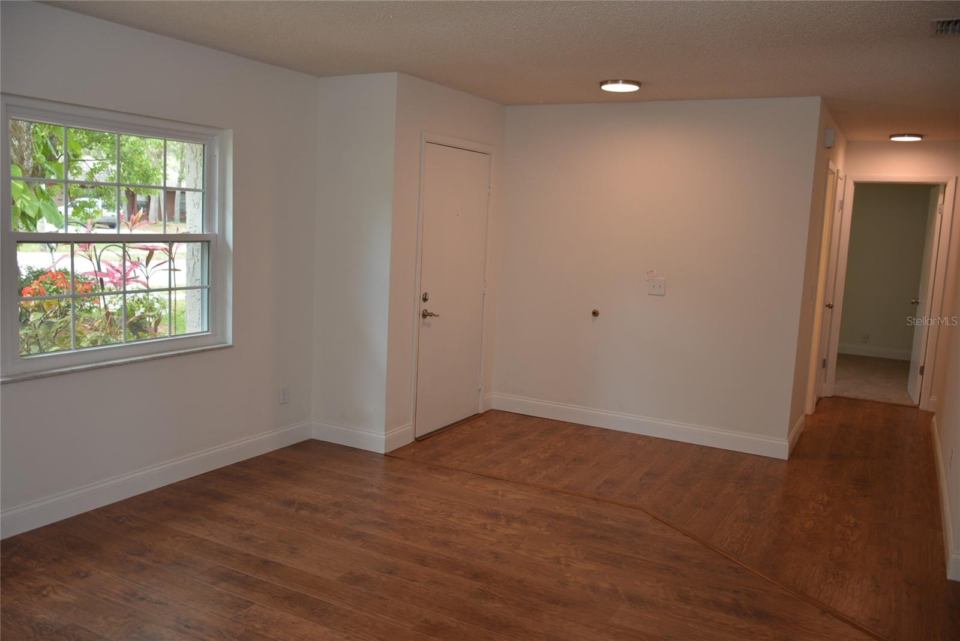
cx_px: 480
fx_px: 800
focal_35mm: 30
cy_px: 320
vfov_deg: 43.7
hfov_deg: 61.9
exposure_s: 1/60
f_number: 4
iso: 220
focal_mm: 20
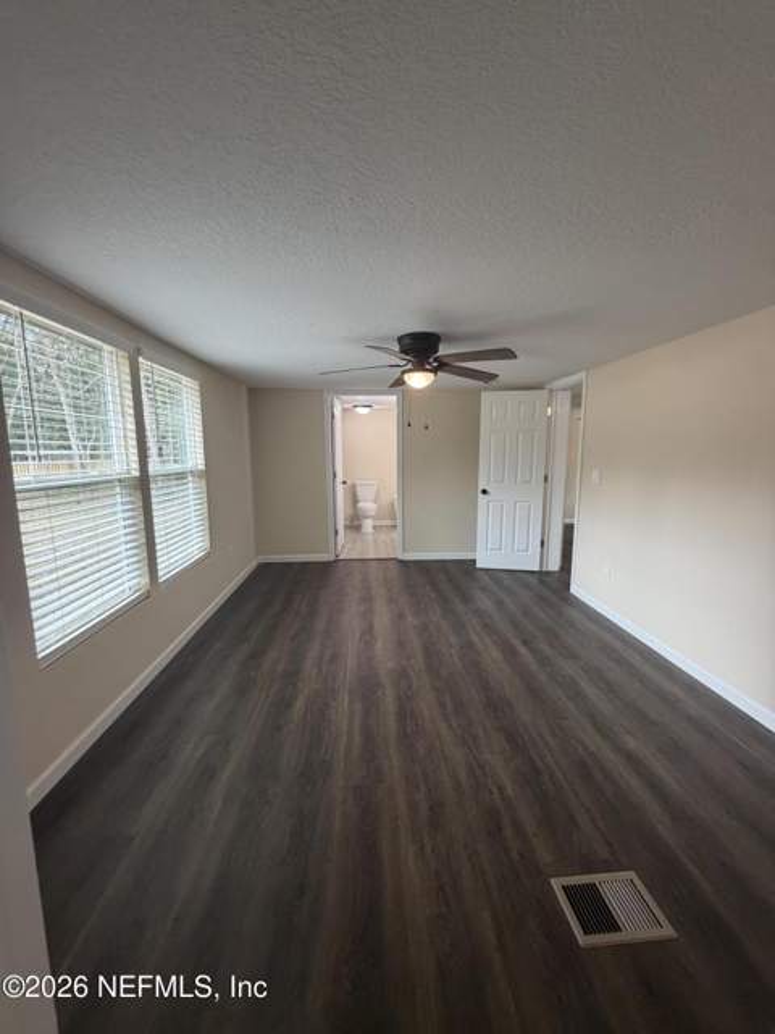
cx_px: 388
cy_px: 517
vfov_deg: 102.1
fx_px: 418
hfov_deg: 85.7
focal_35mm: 14
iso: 250
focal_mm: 2.22
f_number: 2.2
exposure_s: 1/120
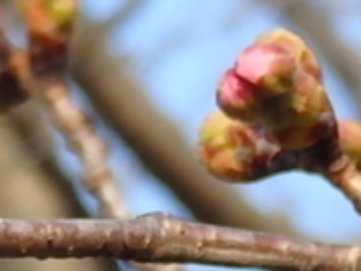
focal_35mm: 486
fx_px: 5068
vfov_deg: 3.1
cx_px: 0
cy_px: -6
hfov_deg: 4.1
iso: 125
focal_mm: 13.1
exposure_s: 1/320
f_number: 4.5
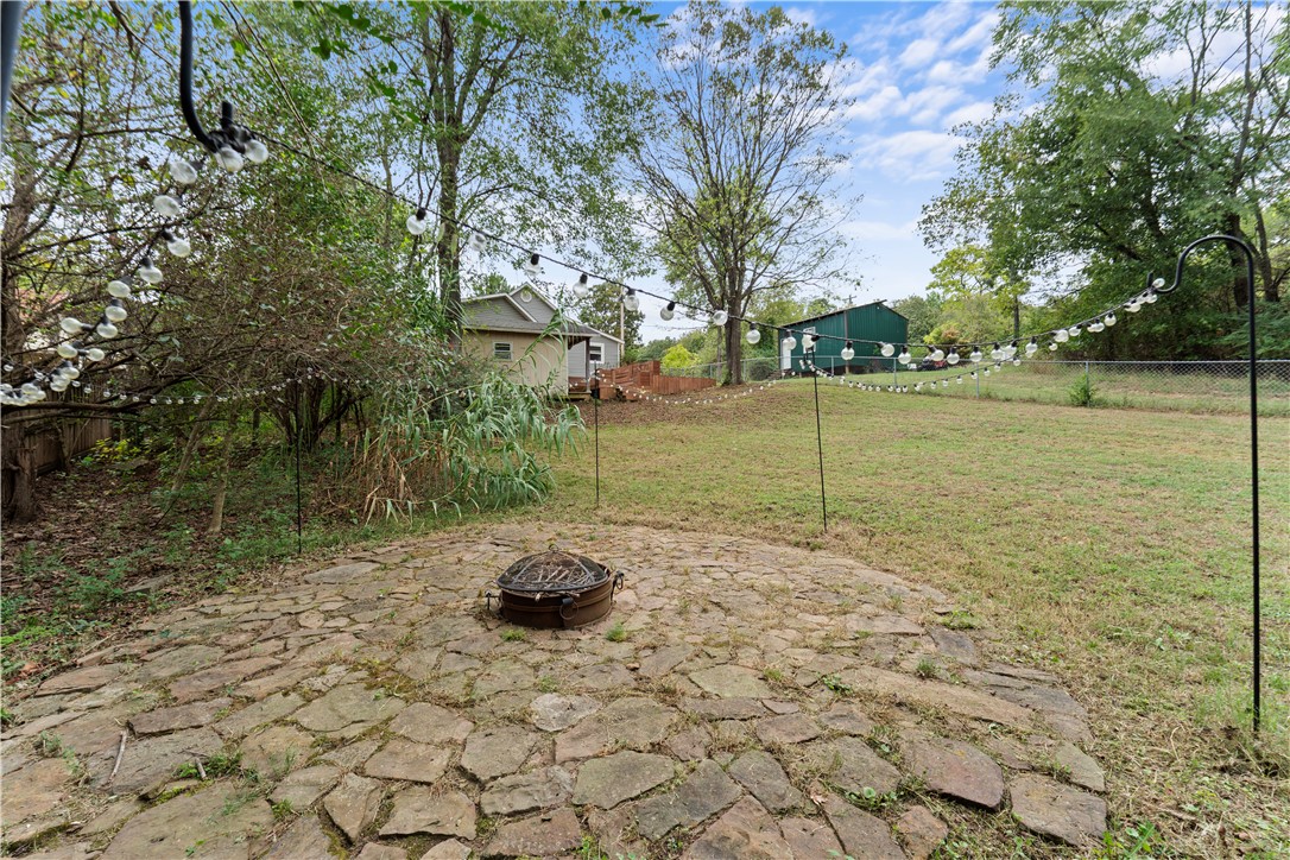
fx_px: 502
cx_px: 645
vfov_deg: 81.2
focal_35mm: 14
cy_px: 430
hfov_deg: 104.3
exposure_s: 1/30
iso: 100
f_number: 8
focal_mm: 14
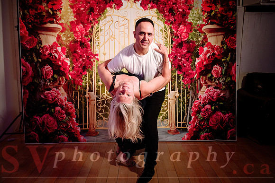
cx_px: 138
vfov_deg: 39.2
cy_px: 92
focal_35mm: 34
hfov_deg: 56.1
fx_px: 258
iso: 1250
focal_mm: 33
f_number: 3.5
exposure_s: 1/160
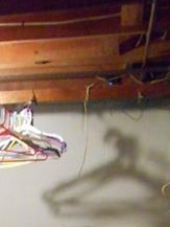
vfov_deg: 17.9
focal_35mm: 92
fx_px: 602
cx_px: -50
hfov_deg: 15.3
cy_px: 382
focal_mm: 4.6
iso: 800
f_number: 3.2
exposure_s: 1/6
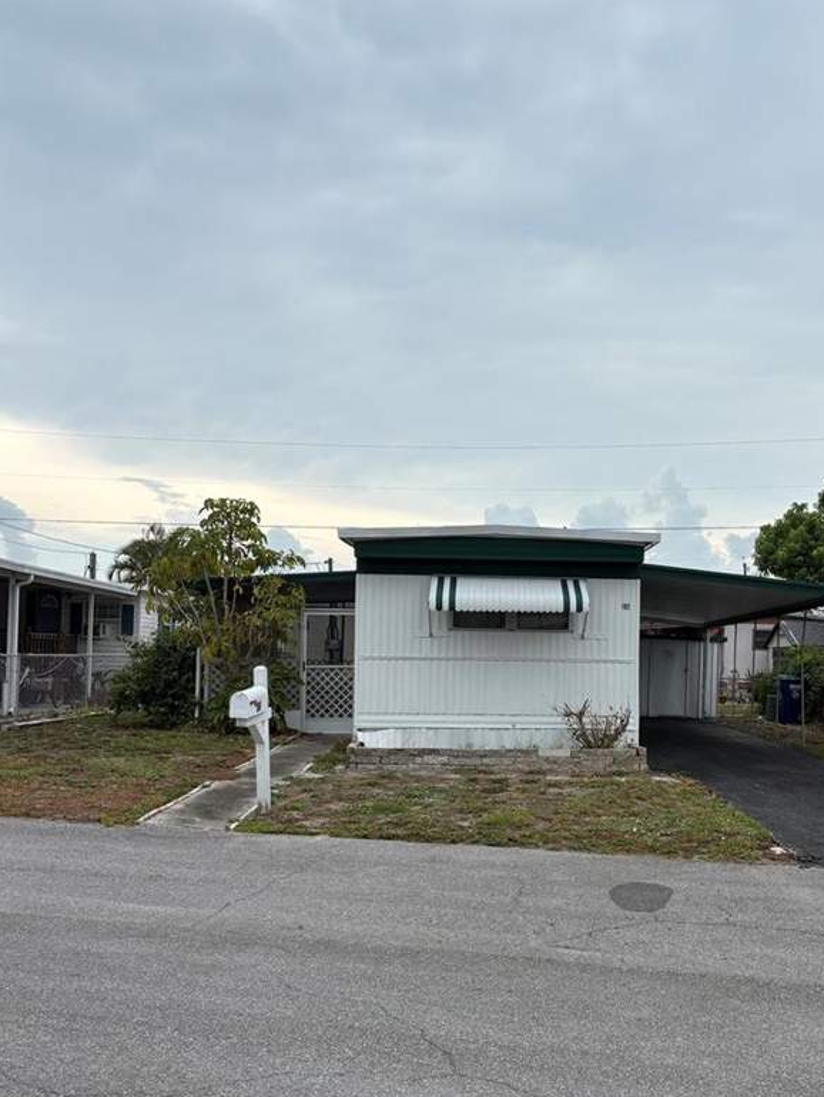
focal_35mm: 36
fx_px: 1142
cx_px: 545
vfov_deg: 51.1
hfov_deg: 39.2
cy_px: 641
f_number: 1.6
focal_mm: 5.96
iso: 50
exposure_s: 1/1032
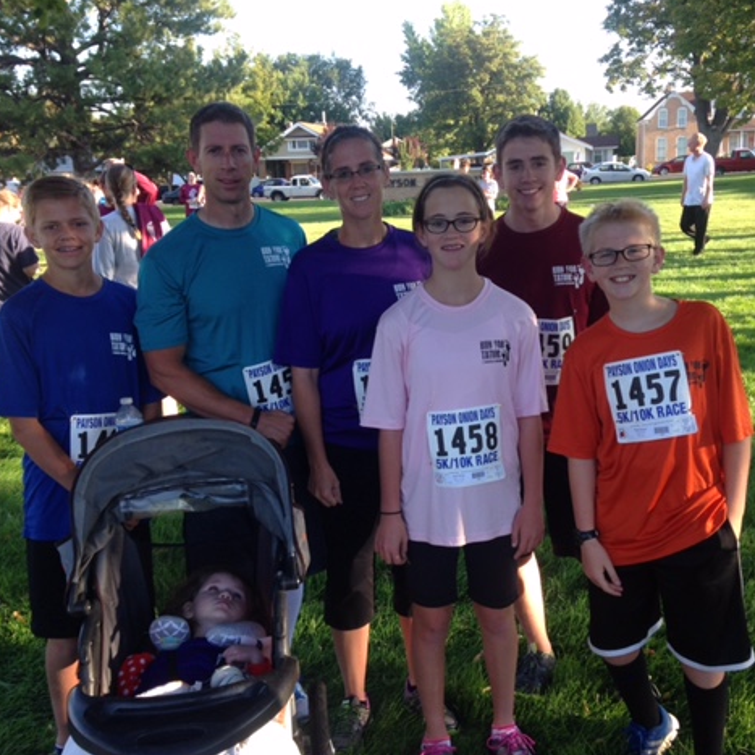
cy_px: 378
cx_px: 422
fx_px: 987
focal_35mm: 40
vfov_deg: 41.9
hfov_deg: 41.8
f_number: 2.4
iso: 50
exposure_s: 1/164
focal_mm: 4.12
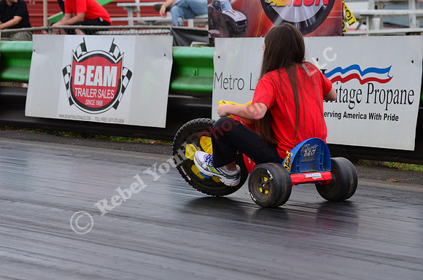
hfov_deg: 11.0
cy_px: 140
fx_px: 2198
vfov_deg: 7.3
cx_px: 212
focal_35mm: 188
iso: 1000
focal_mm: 125
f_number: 9
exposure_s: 1/1250
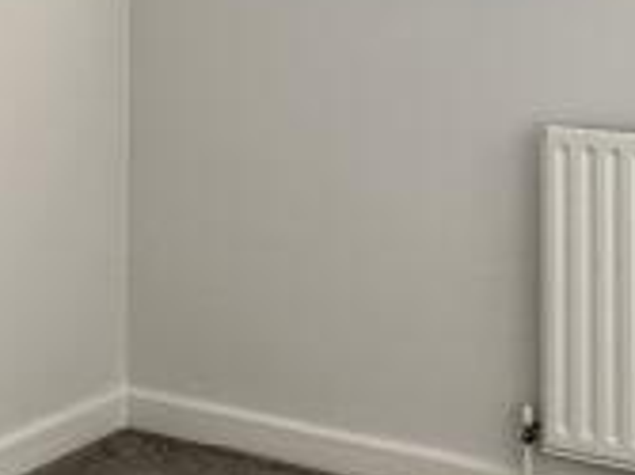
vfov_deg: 15.8
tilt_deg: +3.8
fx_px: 1576
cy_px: -236
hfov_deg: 22.8
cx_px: 289
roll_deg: +1.3
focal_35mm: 86
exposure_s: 1/144
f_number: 2.2
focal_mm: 2.22
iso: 40
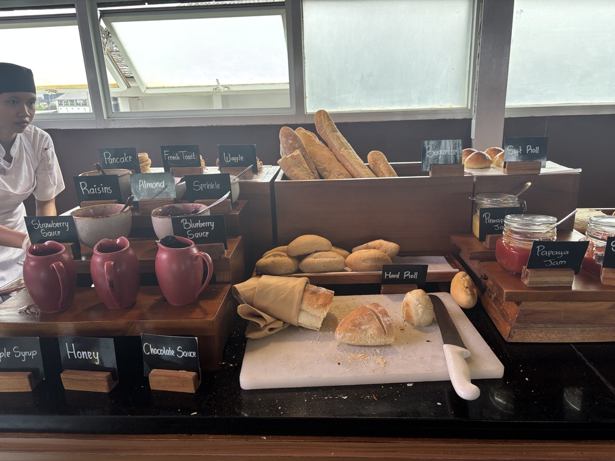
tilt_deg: -16.4
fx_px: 462
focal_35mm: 26
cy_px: 230
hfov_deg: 67.3
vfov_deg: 53.1
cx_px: 308
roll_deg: +1.2
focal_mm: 5.96
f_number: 1.6
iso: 50
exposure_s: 1/121
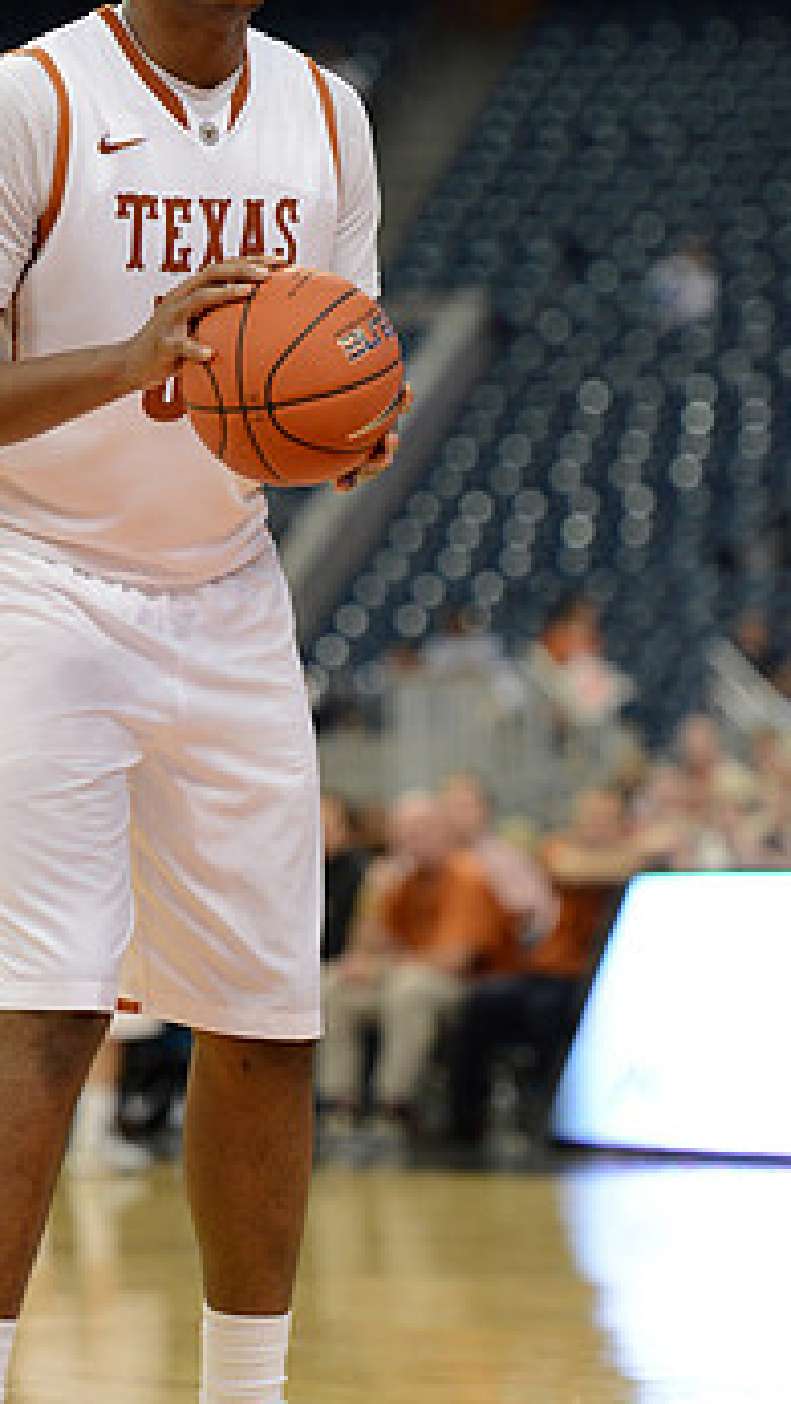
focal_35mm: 184
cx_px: 215
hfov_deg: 6.6
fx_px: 6851
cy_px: 536
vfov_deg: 11.7
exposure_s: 1/1600
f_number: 2.8
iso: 3200
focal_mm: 135
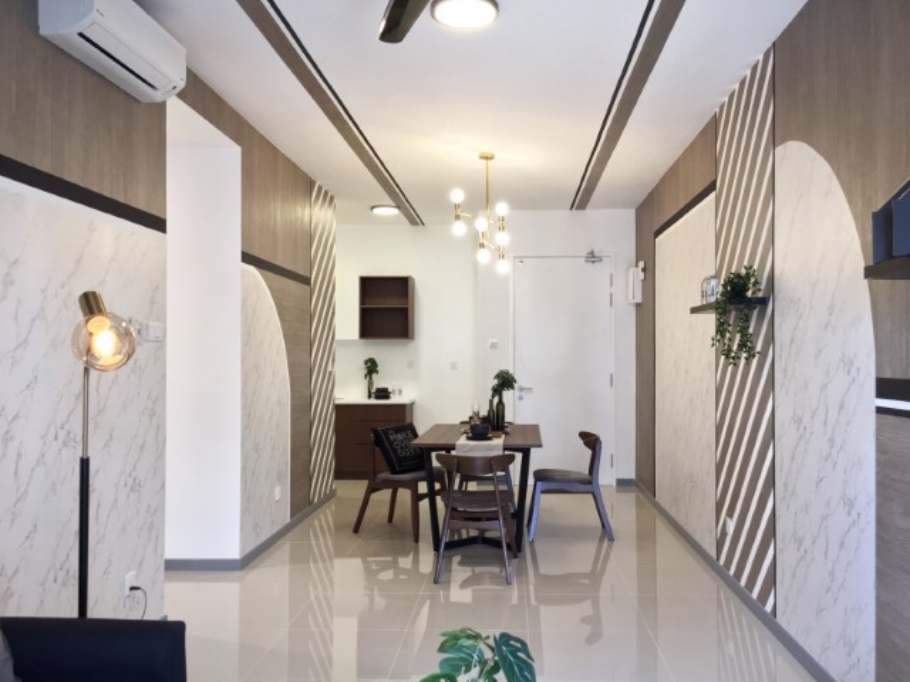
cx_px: 455
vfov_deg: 48.2
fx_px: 762
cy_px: 341
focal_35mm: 29
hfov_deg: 61.7
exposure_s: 1/33
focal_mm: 4.15
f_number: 2.2
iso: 50
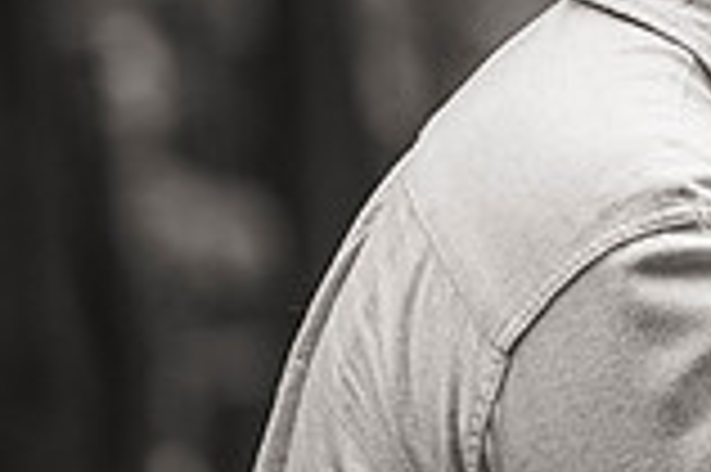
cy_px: -47
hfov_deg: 4.8
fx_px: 8405
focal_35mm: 426
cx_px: 1197
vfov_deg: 3.2
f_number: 2.8
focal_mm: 116
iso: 800
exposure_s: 1/200
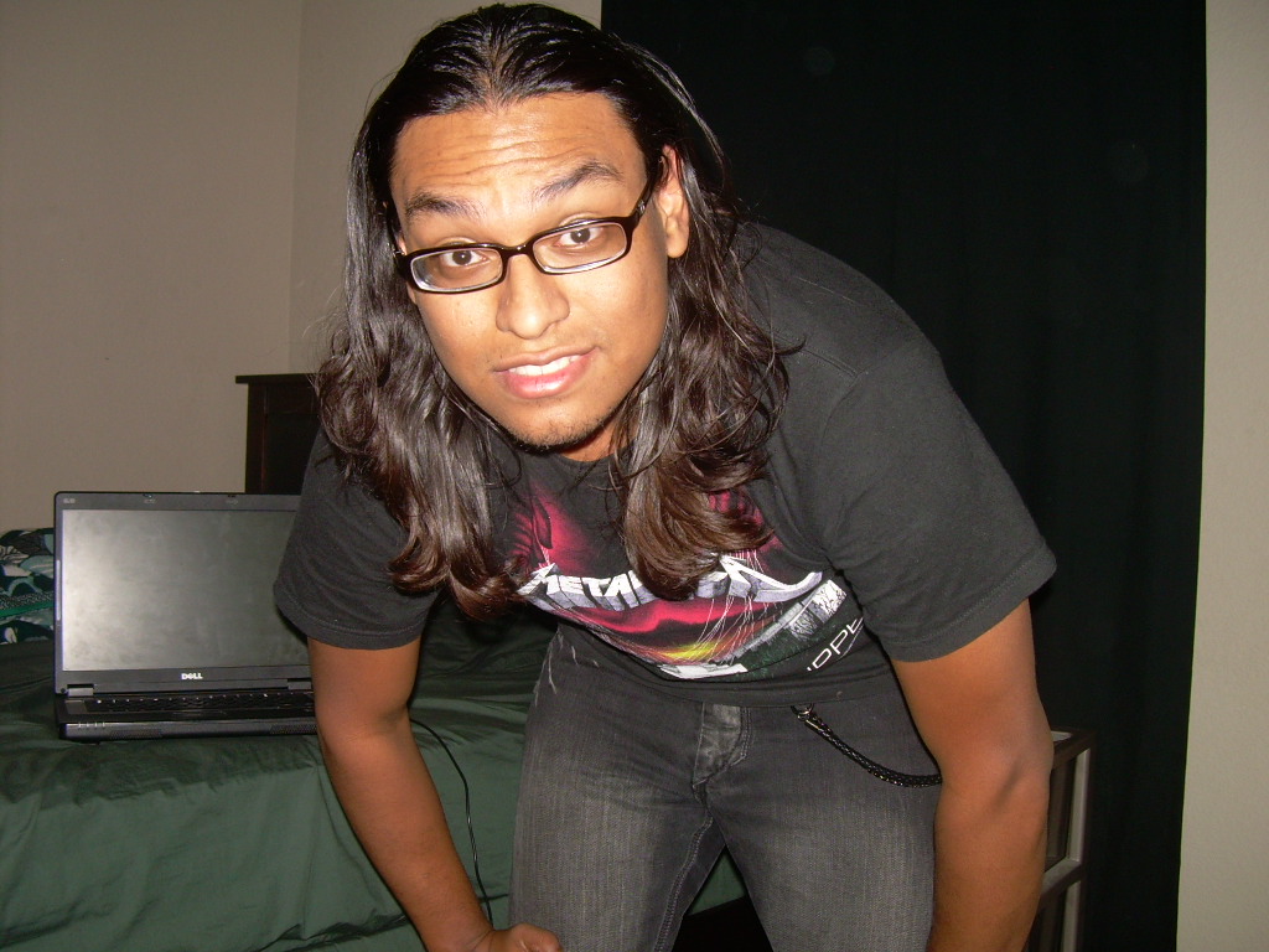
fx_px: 1393
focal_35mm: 38
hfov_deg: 49.0
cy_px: 476
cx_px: 634
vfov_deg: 37.7
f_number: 2.8
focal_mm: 6.3
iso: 100
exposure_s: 1/60
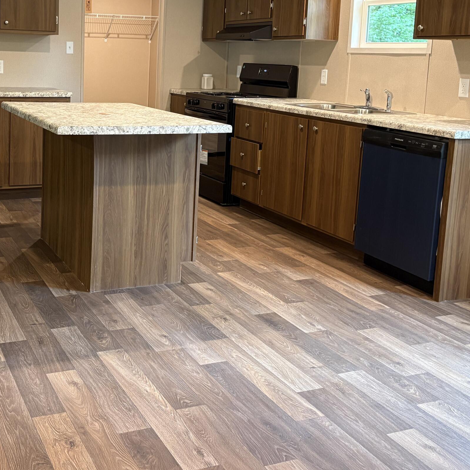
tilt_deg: -8.5
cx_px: 126
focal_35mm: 43
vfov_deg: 38.6
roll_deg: -0.9
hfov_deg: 38.3
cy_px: 145
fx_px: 661
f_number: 1.6
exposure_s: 1/60
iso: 250
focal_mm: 5.96
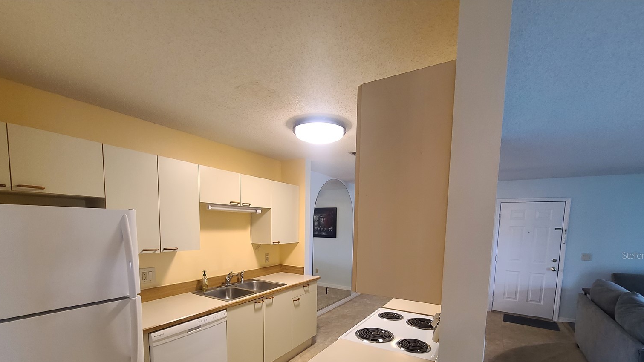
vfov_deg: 67.6
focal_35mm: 15
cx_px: 321
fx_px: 256
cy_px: 255
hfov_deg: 103.0
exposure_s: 1/60
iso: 400
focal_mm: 2.2
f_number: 2.2
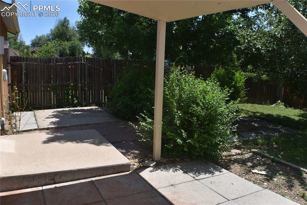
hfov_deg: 47.9
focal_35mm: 40
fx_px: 345
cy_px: 102
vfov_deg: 33.0
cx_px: 154
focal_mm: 27
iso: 100
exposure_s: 1/200
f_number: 9
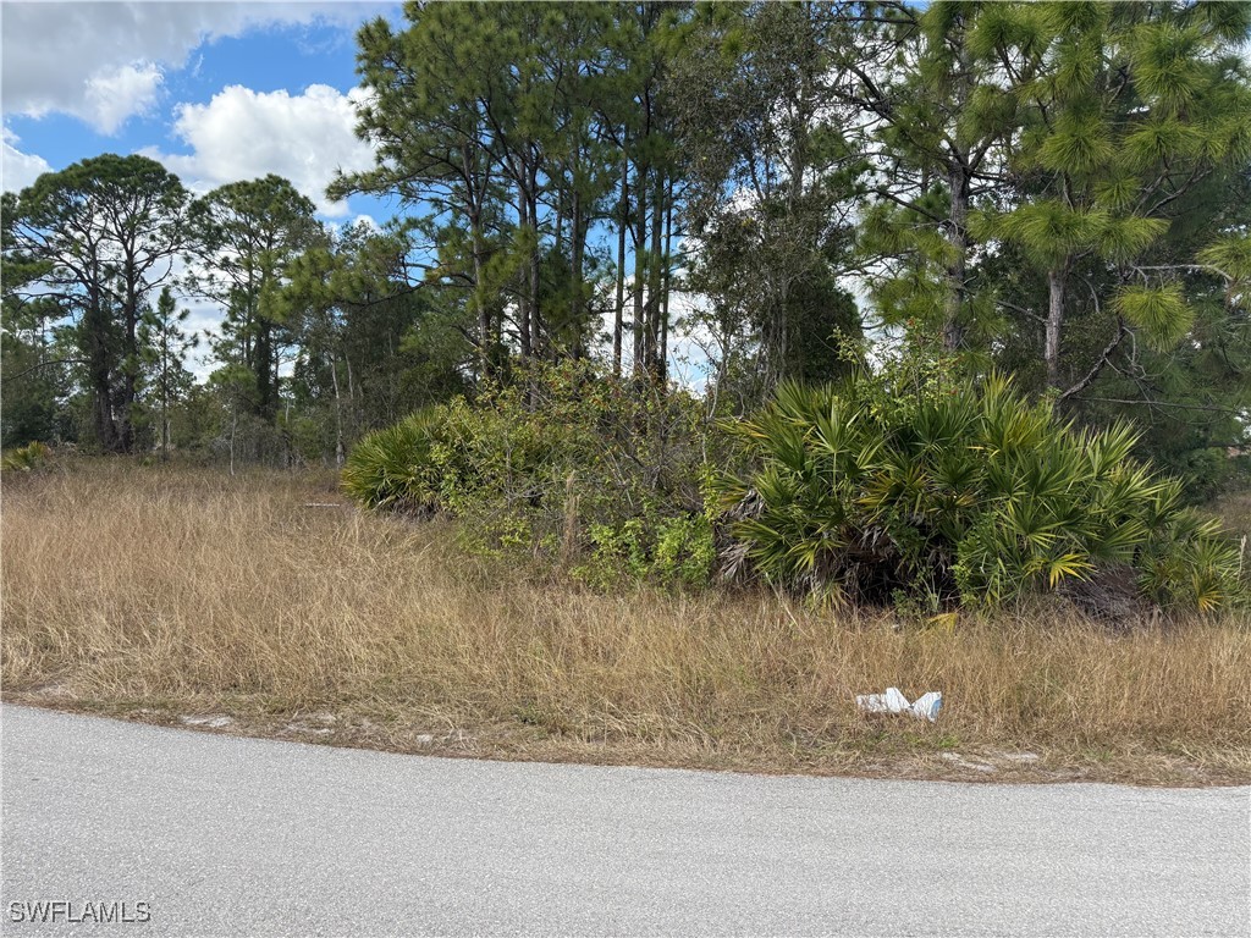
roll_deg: -2.2
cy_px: 469
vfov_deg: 56.8
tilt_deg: -0.9
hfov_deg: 71.6
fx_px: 867
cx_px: 626
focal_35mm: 24
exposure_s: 1/2445
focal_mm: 6.76
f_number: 1.78
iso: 100
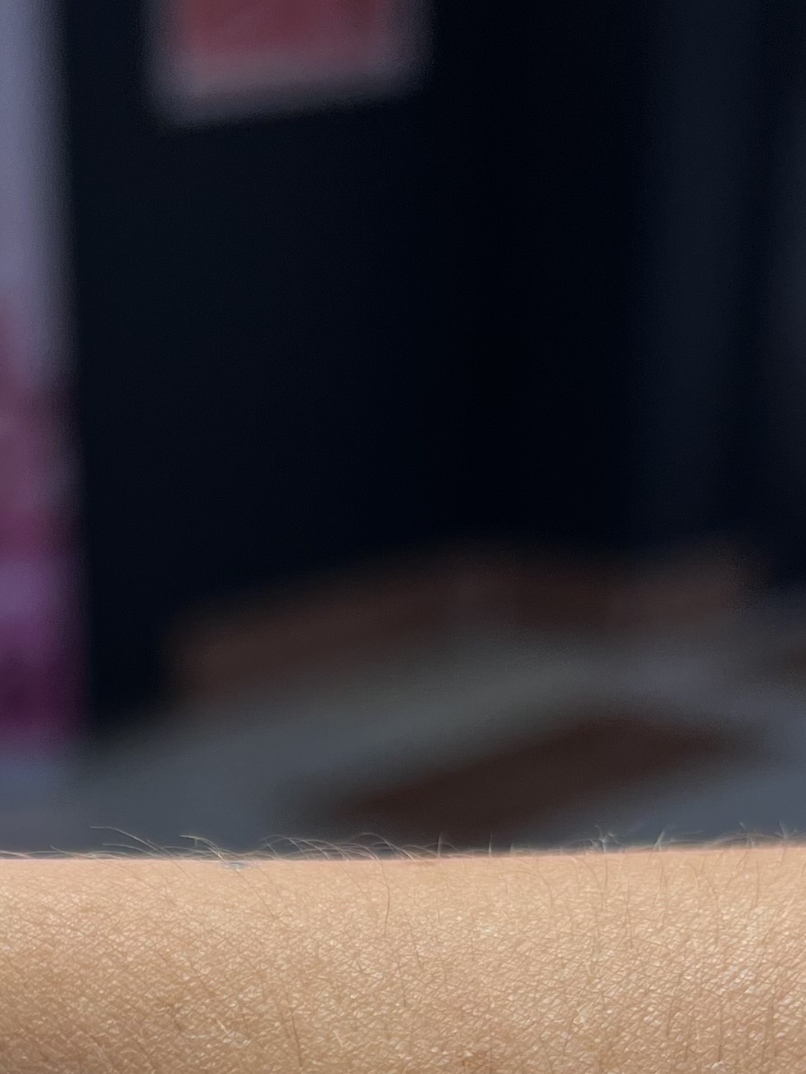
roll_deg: +5.5
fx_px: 2483
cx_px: -98
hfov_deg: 17.7
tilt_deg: -29.1
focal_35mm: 80
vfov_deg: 22.0
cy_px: 1383
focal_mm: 5.7
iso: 50
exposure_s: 1/410
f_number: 1.5
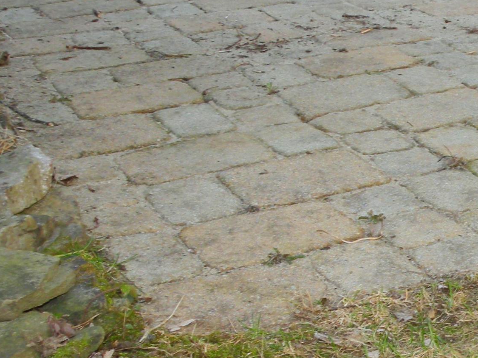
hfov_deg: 24.3
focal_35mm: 72
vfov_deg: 20.4
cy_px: 168
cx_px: 588
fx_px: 994
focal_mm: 4.7
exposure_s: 1/113
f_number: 3.5
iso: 64
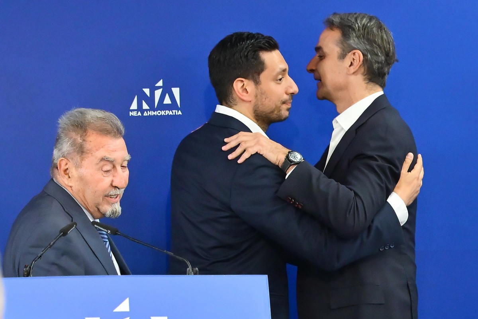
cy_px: 160
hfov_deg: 11.4
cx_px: 239
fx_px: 2390
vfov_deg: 7.6
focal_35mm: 180
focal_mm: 120
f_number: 4.5
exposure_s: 1/250
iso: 5600
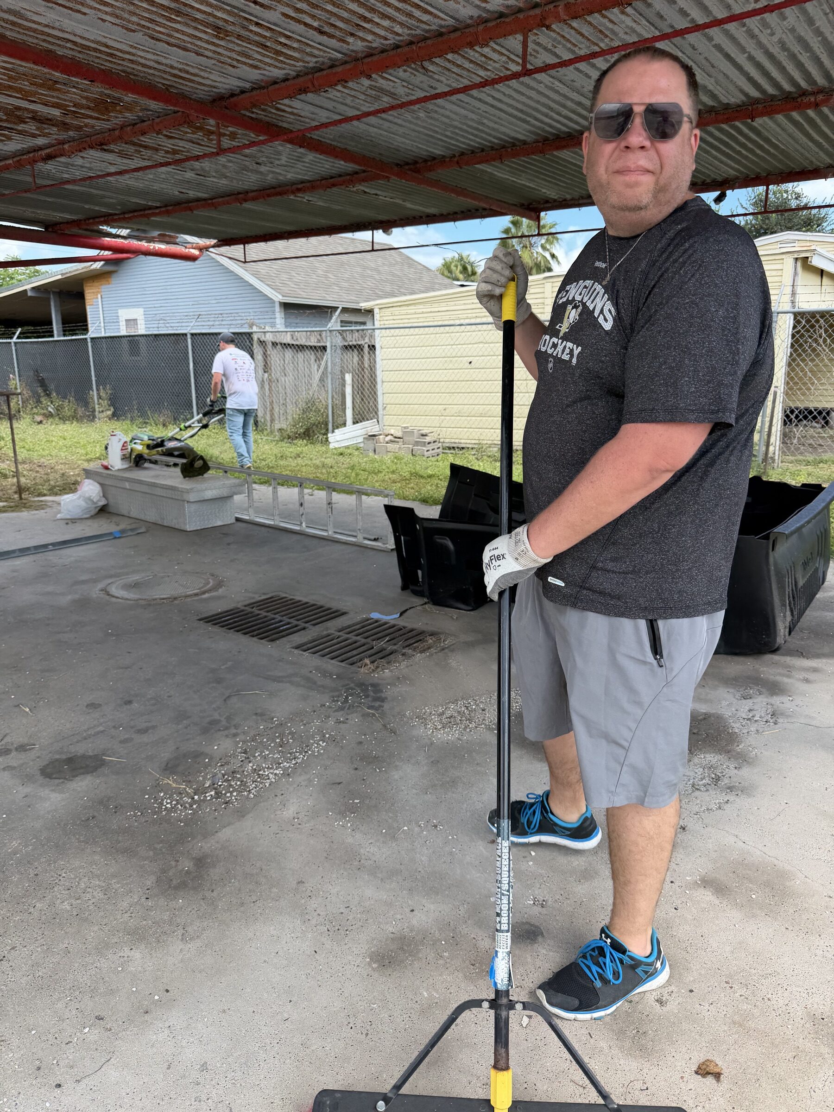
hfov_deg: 56.8
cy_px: 556
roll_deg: +0.4
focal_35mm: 24
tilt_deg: -14.7
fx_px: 771
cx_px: 417
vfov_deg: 71.6
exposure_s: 1/1901
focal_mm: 6.76
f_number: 1.78
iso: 80
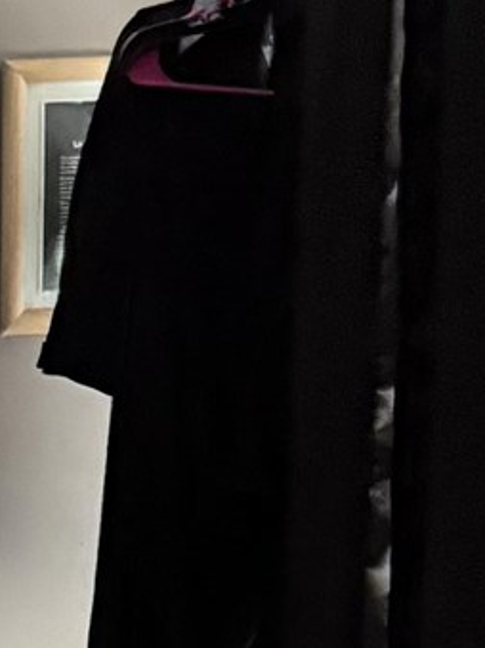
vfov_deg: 11.4
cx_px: -594
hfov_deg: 8.5
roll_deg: -2.3
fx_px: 3047
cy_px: 1093
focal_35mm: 163
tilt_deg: -5.1
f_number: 1.78
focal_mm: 6.76
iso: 1600
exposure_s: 1/30
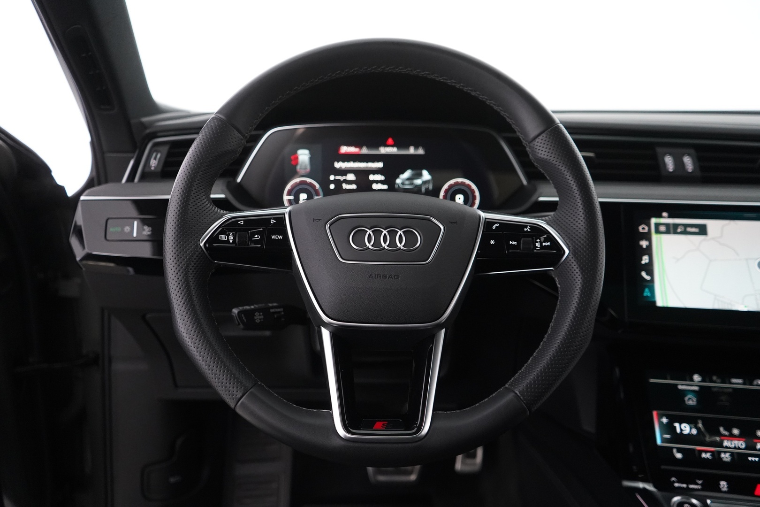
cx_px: 380
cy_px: 254
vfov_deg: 46.4
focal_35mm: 28
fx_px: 591
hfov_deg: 65.5
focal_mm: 28
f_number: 3.5
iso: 6400
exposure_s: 1/60
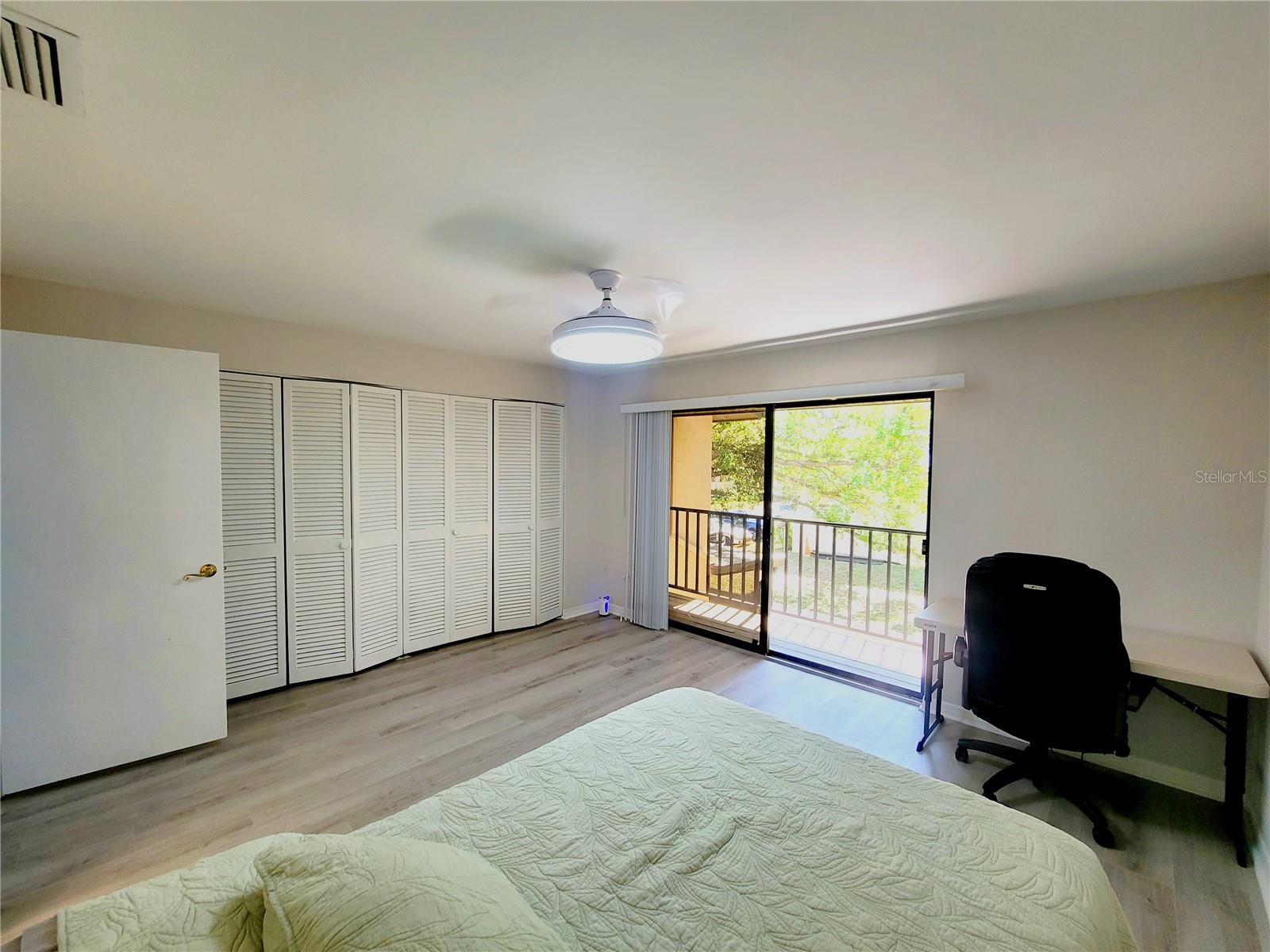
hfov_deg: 106.2
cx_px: 635
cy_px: 476
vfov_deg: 89.9
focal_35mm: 13
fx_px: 477
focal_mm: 2.2
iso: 125
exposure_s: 1/60.2
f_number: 2.2
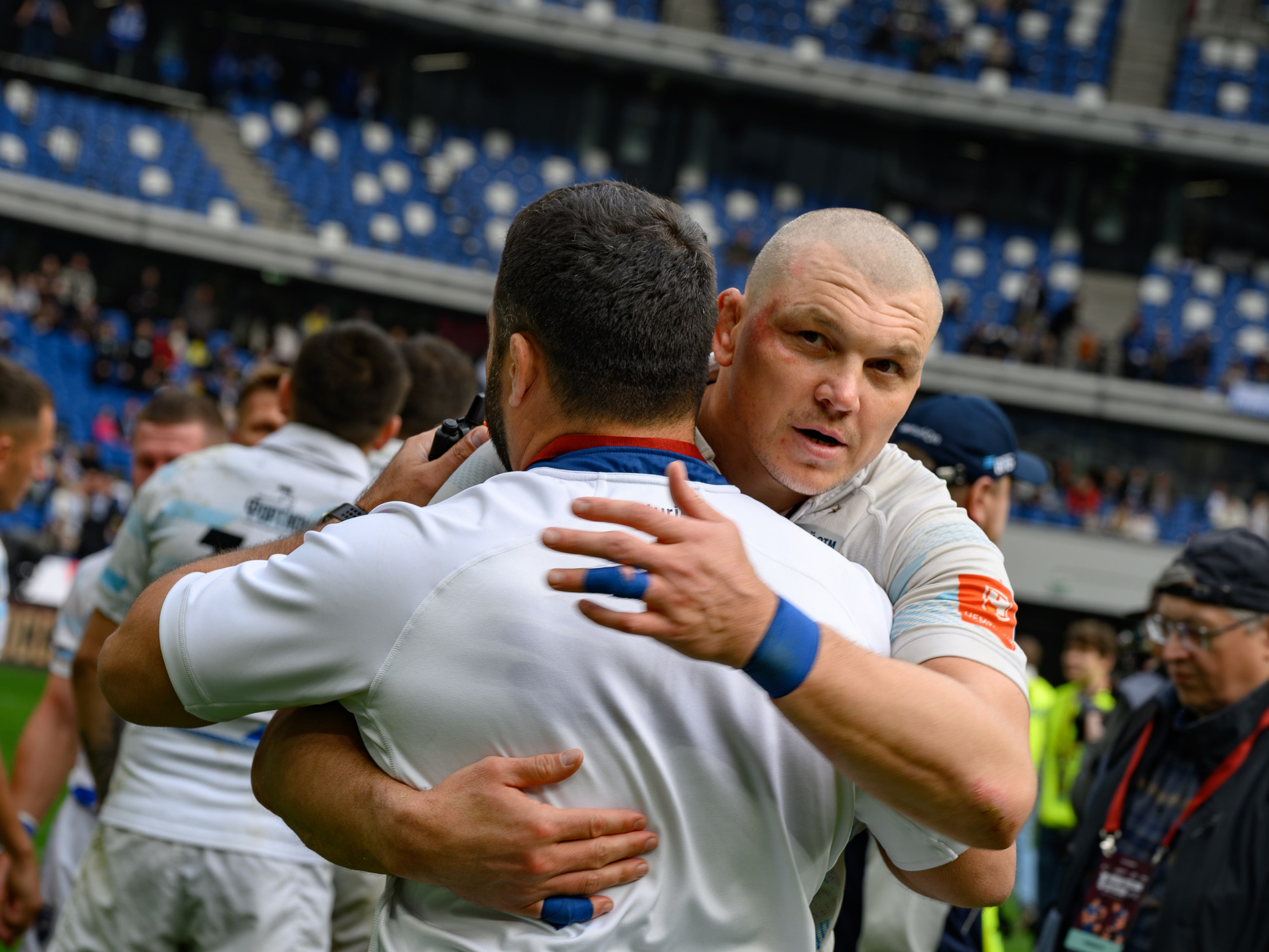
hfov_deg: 15.7
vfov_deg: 11.9
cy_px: 531
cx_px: 804
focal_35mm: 125
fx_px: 4582
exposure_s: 1/250
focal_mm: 86
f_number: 5.6
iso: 100
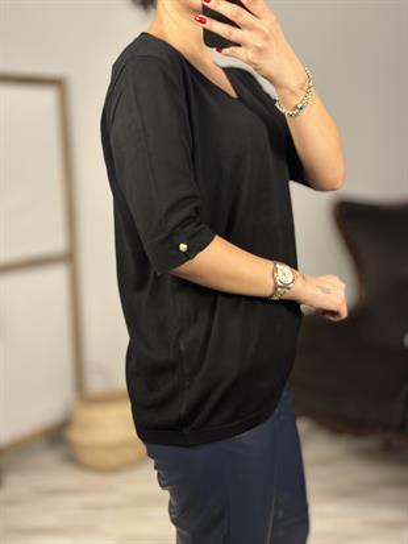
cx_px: 204
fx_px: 754
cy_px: 272
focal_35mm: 48
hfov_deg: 30.3
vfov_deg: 39.6
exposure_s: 1/50
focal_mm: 6.86
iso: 125
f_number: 1.78
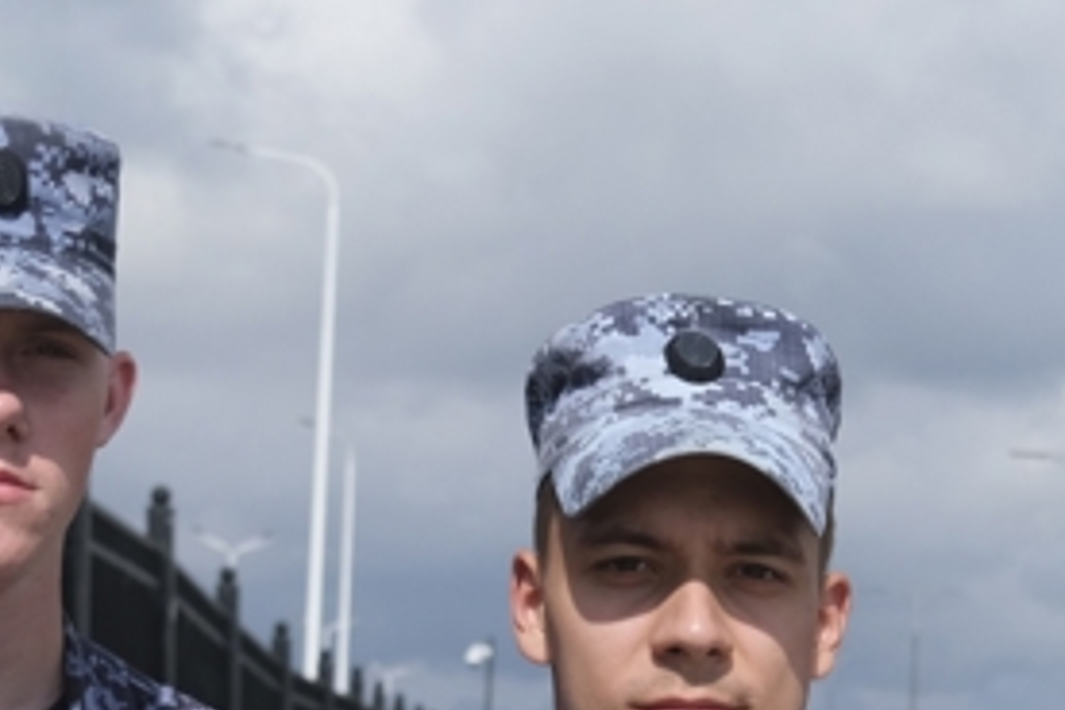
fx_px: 2574
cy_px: 779
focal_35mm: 87
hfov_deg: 23.3
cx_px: 675
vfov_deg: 15.3
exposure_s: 1/5000
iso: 320
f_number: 4
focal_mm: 21.2
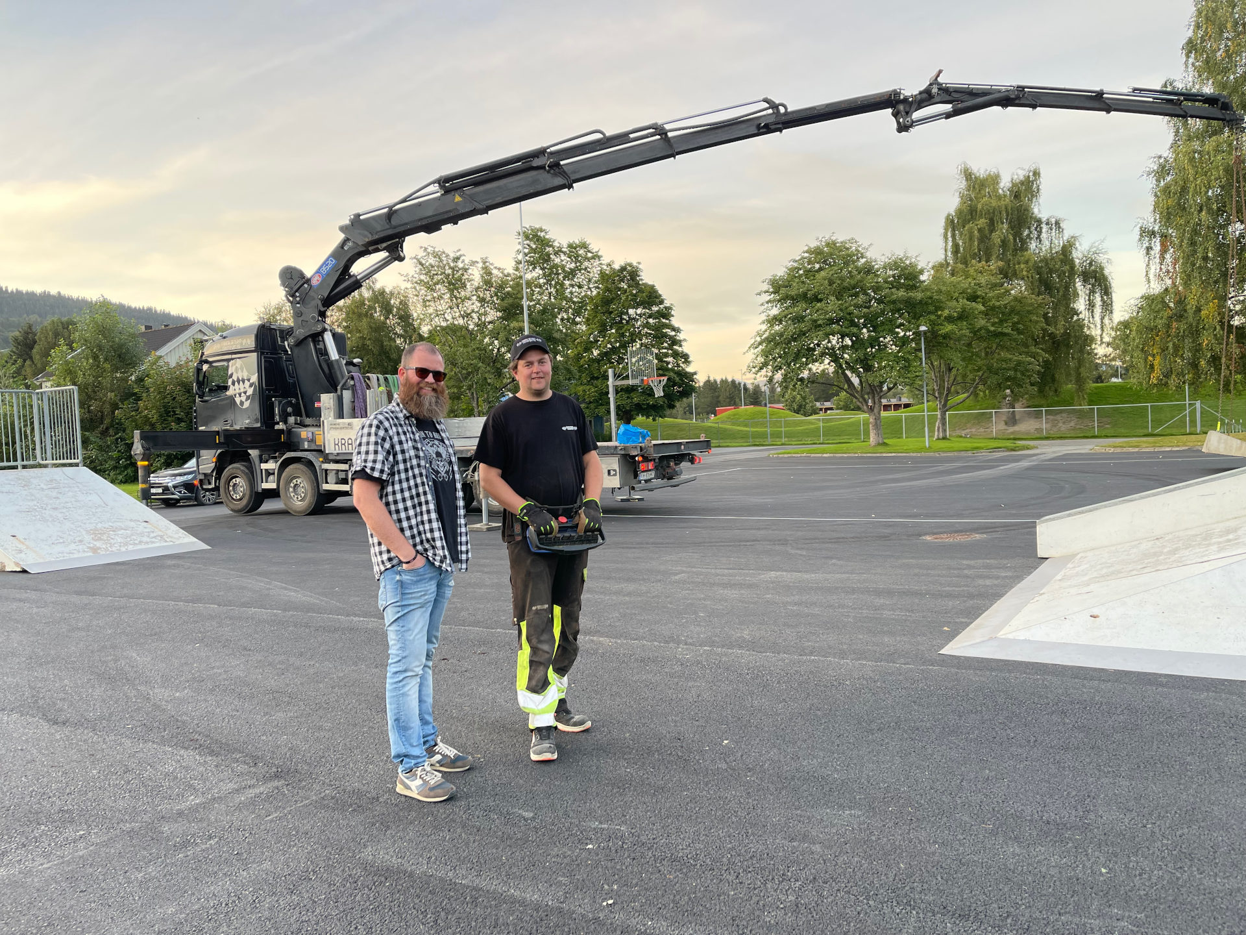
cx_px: 623
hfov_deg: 67.3
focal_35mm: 26
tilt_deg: -2.2
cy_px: 468
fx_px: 936
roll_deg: +3.3
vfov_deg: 53.1
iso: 32
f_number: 1.6
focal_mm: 5.1
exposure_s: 1/121
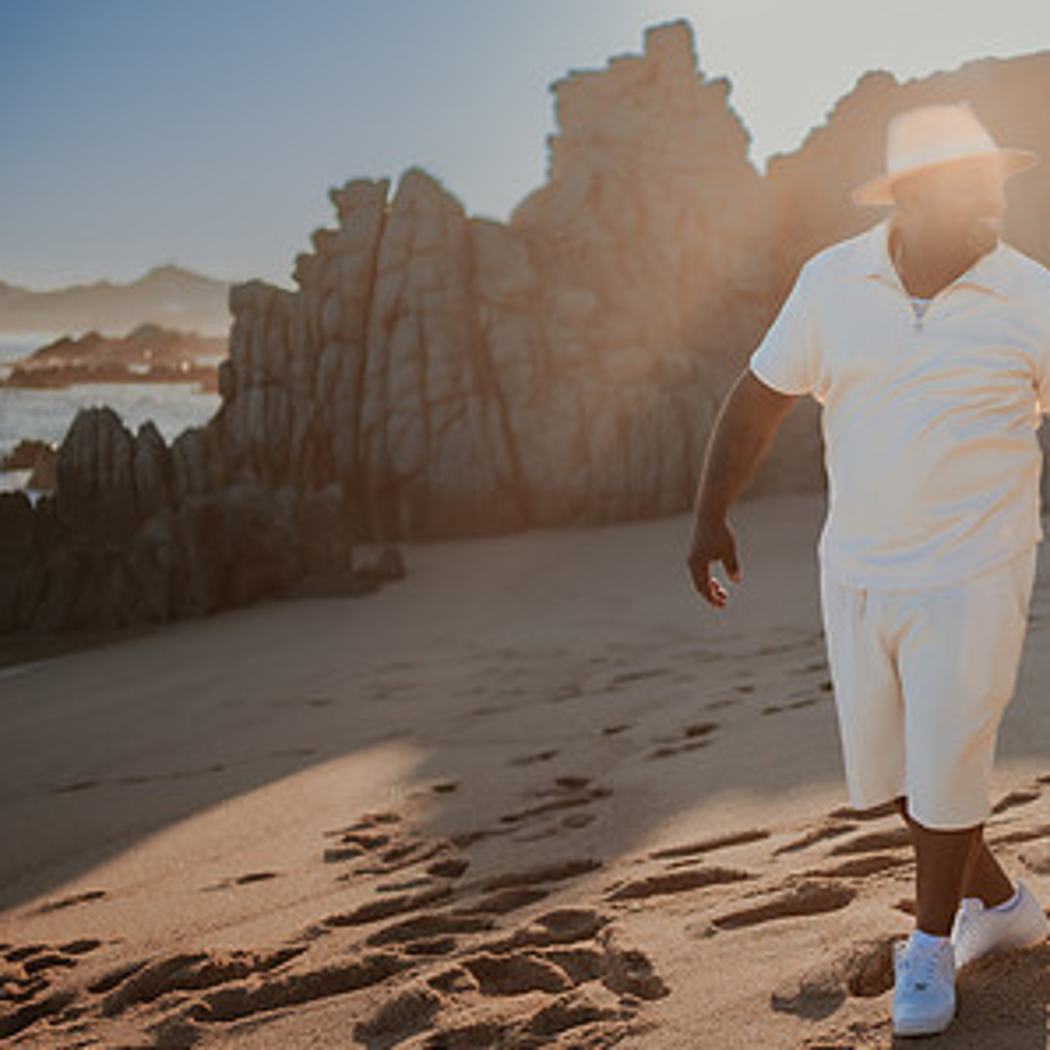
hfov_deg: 28.0
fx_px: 1990
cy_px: 467
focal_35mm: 58
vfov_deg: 29.5
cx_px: 1015
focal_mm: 35
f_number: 1.8
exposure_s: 1/4000
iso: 100
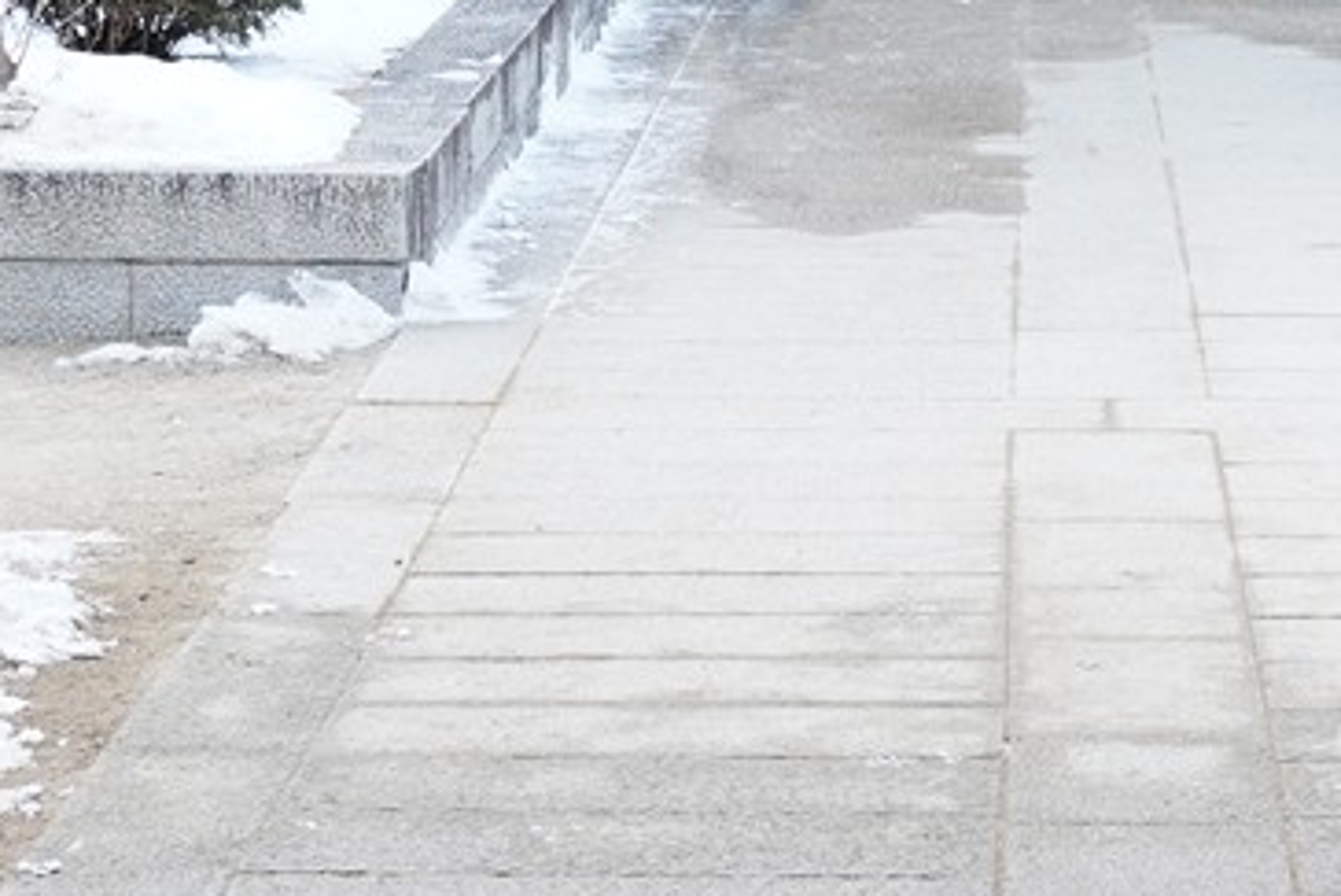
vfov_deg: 7.7
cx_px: 869
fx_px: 6558
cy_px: -254
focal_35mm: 176
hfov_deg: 11.7
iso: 500
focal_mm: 32
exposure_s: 1/100
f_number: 5.6
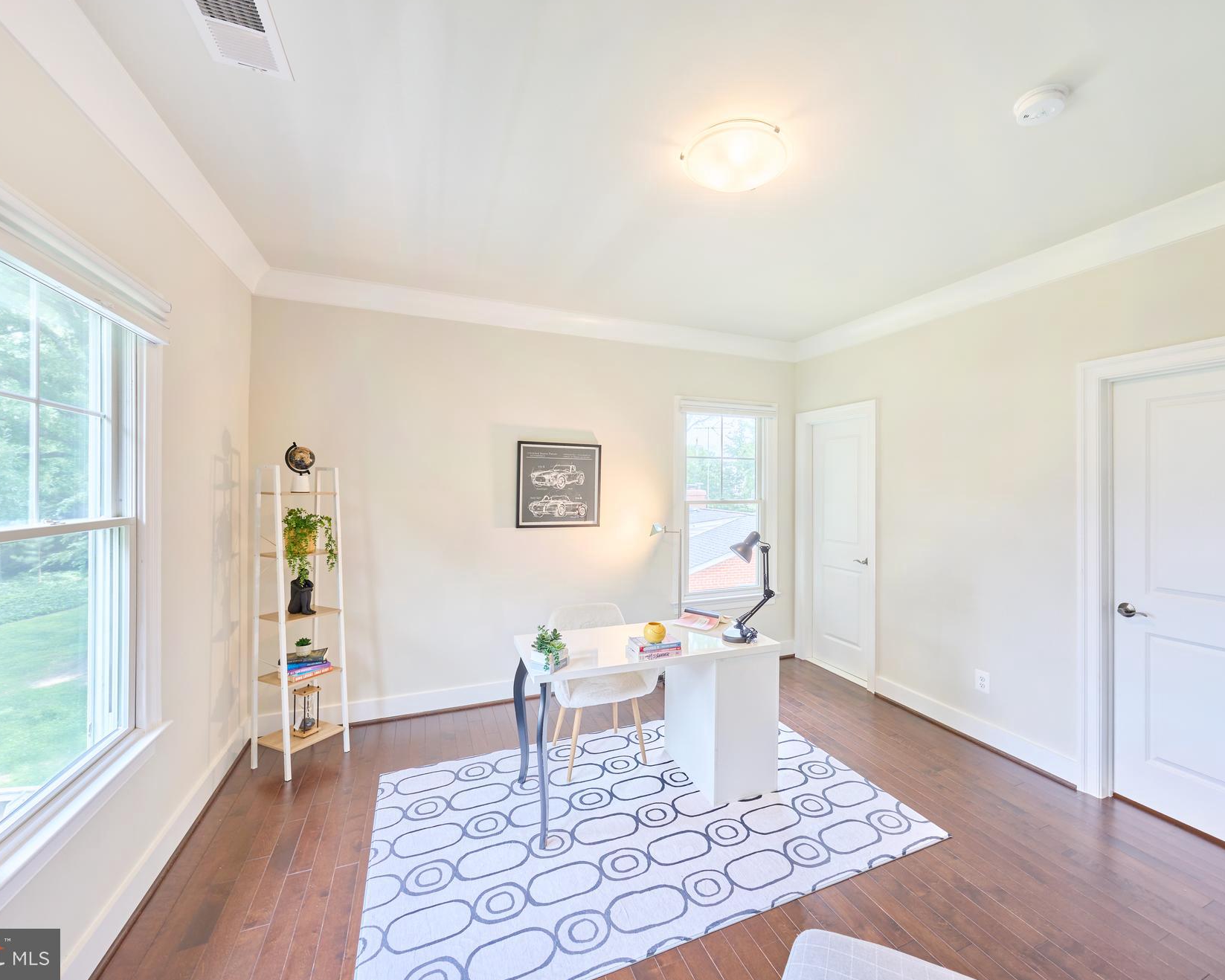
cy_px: 476
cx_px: 657
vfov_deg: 88.0
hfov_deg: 100.5
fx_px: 508
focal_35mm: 14
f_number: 7.1
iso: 400
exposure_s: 1/250
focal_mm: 12
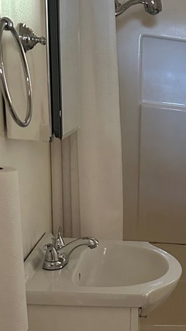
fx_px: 518
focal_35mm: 59
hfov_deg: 18.2
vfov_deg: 33.9
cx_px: 274
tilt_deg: -20.2
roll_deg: -7.8
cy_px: 285
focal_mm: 6.86
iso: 500
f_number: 1.78
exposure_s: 1/60
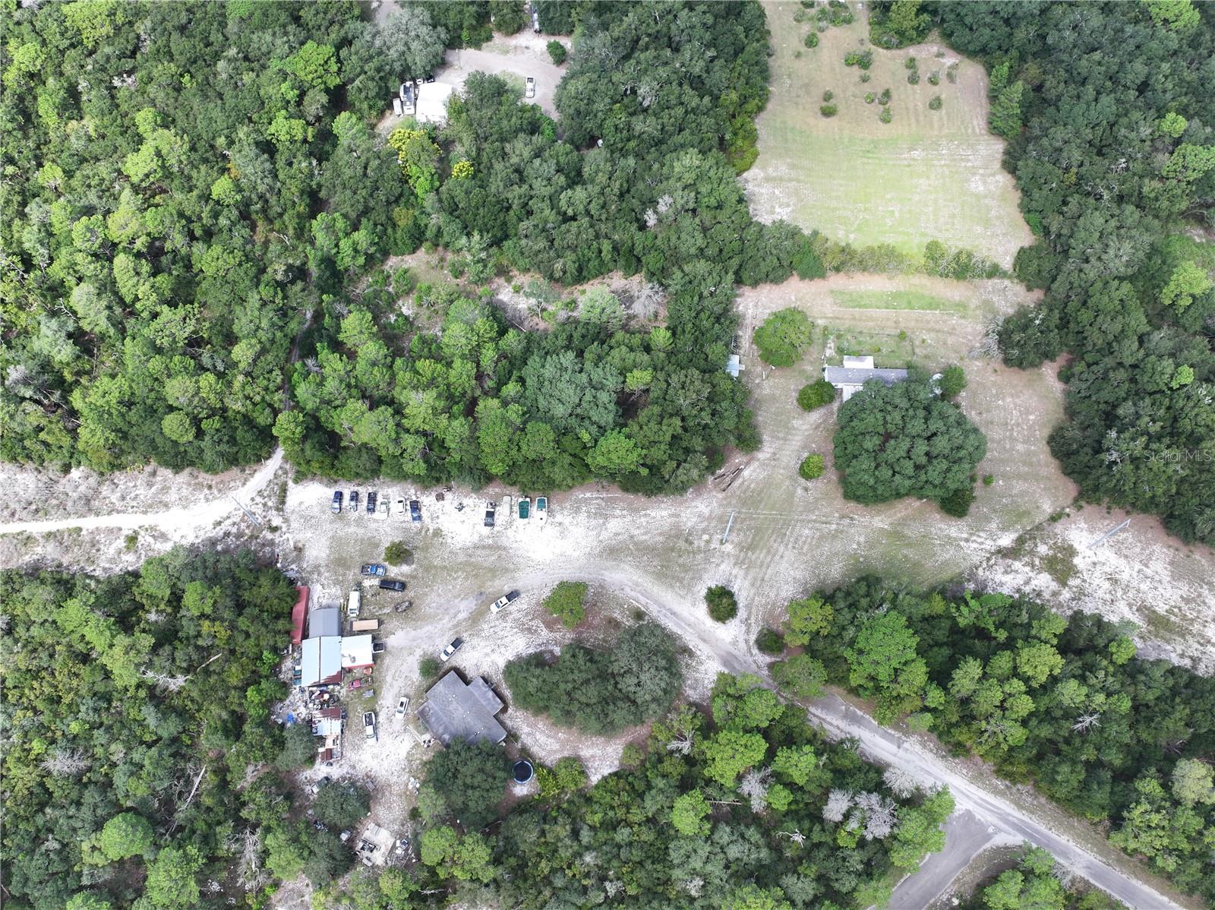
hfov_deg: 71.6
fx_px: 842
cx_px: 608
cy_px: 455
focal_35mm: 24
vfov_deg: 56.8
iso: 100
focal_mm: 12.29
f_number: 2.8
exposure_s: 1/640
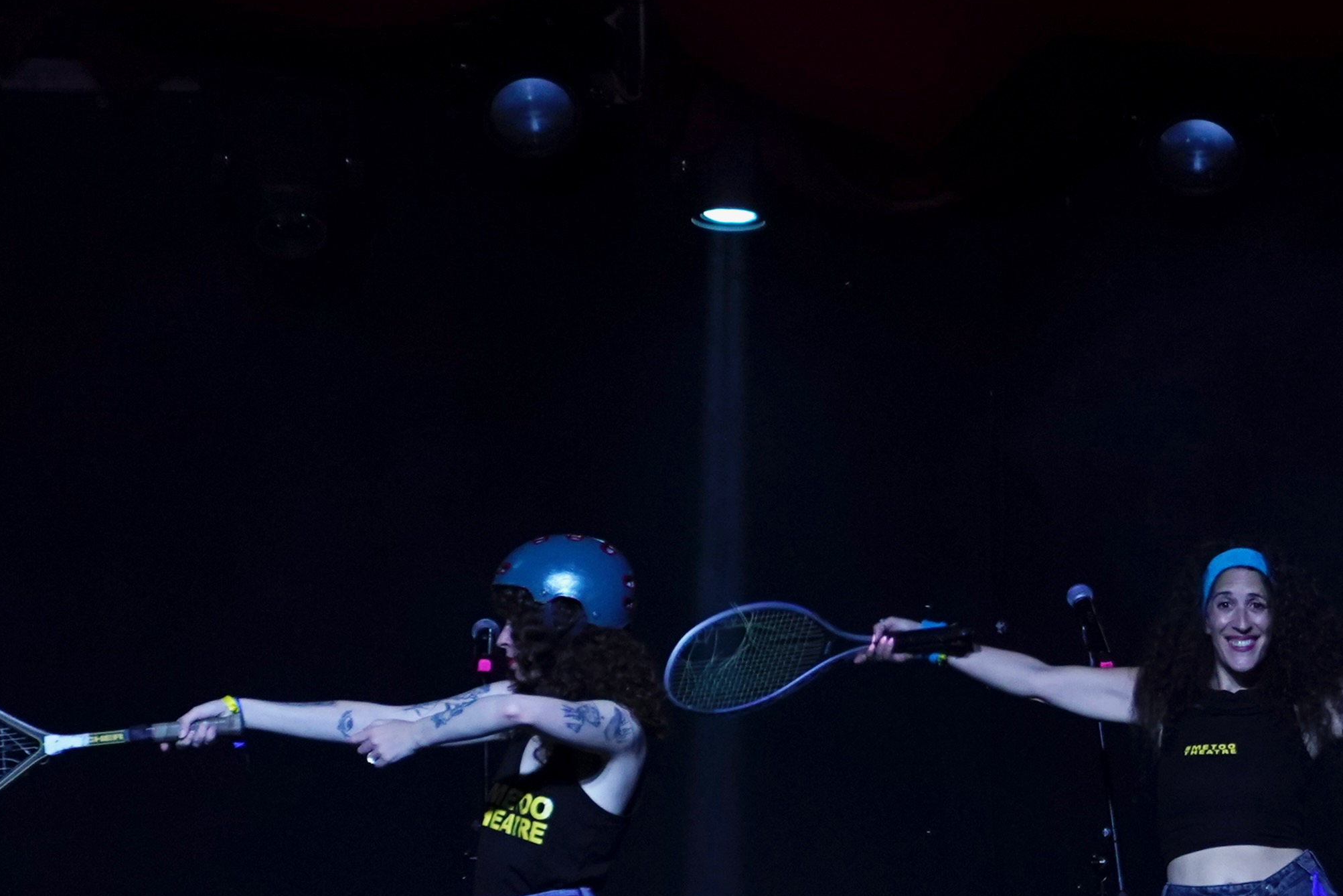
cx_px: 1078
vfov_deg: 10.2
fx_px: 4999
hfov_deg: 15.2
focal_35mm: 134
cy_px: 754
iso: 2000
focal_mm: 70
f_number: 3.2
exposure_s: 1/125
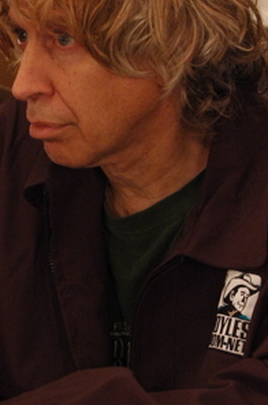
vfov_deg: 8.3
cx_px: 83
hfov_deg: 5.5
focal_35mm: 248
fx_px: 2782
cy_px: 285
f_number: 2.8
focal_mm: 70
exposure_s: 1/60
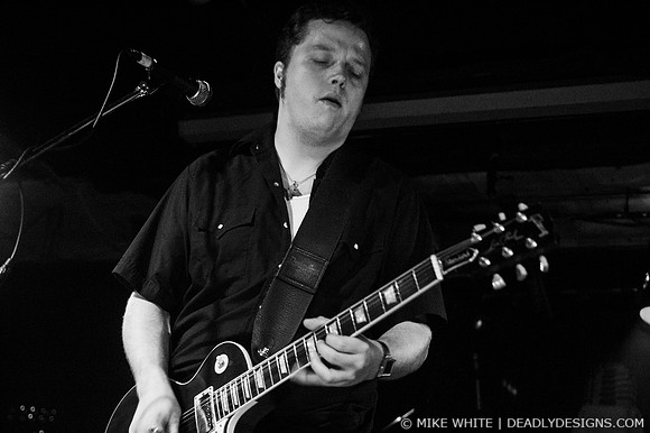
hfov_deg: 37.9
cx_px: 325
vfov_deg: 25.7
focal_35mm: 52
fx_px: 947
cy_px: 216
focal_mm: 35
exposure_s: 1/50
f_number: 2.8
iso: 800
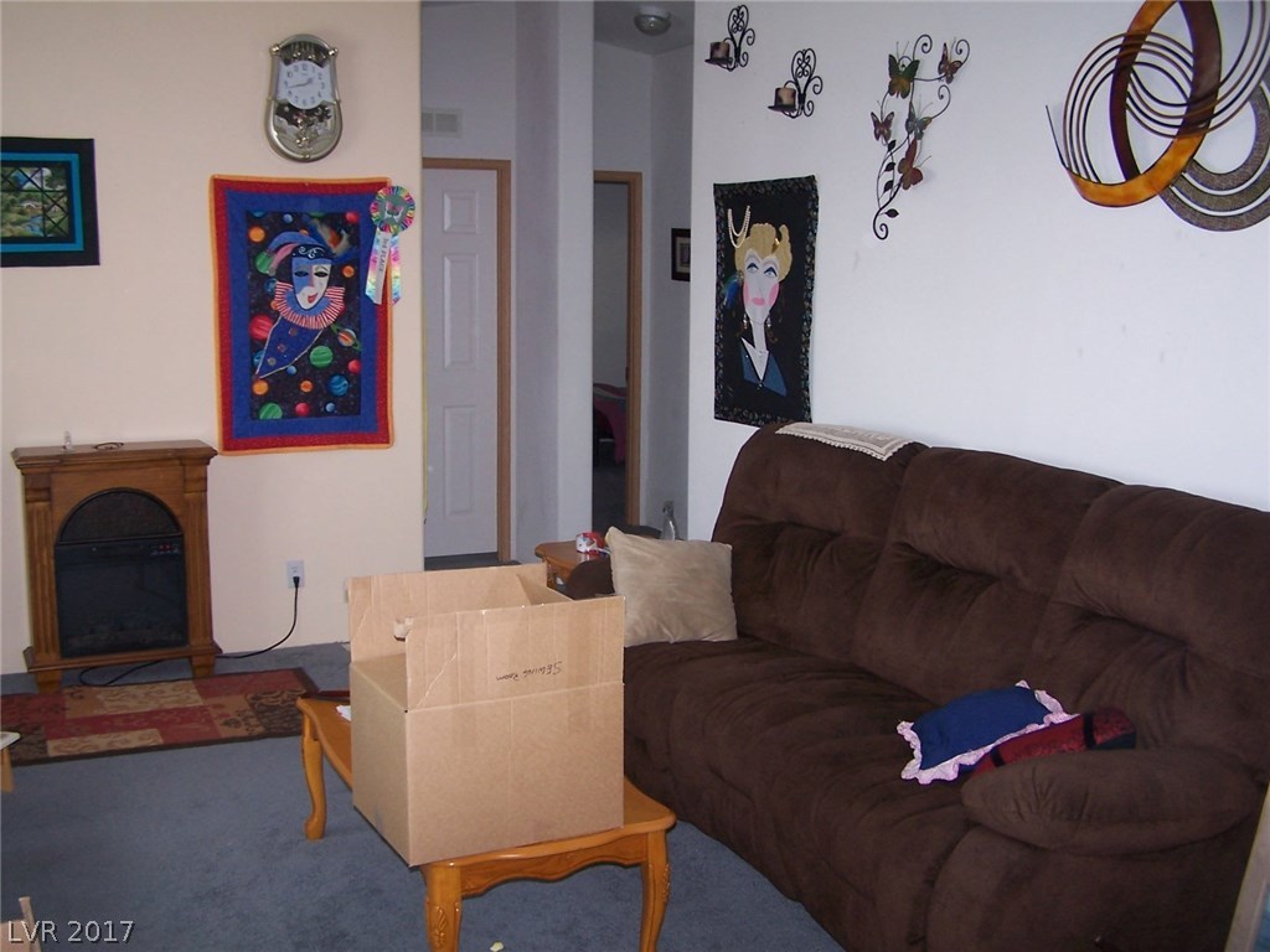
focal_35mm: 38
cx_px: 635
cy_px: 476
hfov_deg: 49.0
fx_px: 1394
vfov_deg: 37.7
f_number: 2.8
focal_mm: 6.3
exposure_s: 1/60
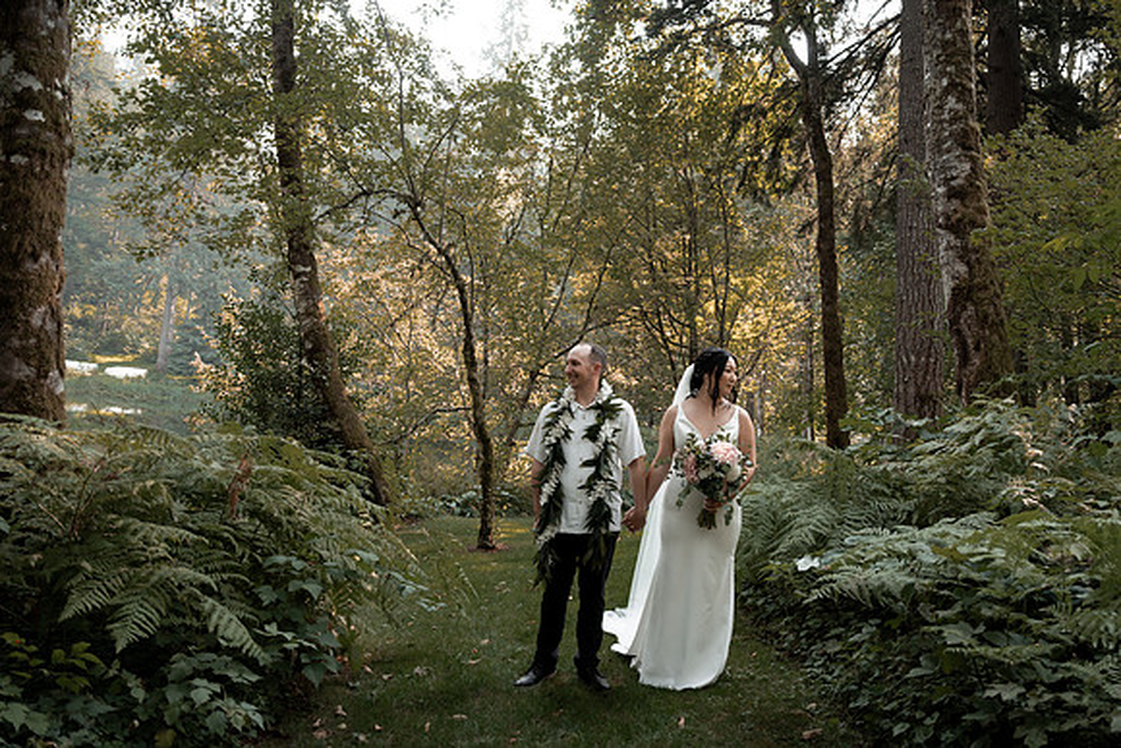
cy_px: 336
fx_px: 824
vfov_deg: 48.8
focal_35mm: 26
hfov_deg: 68.3
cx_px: 618
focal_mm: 24
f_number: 2.8
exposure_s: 1/800
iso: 320
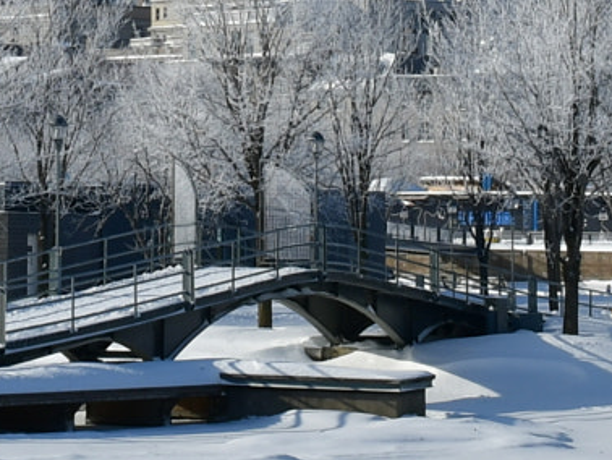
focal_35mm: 203
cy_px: -398
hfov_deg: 9.7
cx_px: 53
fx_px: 3591
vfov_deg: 7.1
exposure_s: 1/200
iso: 100
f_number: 14
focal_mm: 26
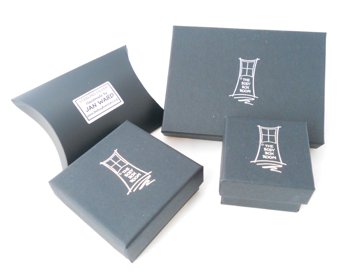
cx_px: 182
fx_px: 336
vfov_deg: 44.2
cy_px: 136
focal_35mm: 32
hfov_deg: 56.8
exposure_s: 1/20
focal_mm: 5.8
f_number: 3.5
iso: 400
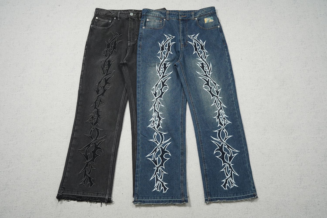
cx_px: 164
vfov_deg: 37.9
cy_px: 109
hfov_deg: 54.4
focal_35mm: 35
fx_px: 318
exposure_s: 1/100
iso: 1600
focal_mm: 35
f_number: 10
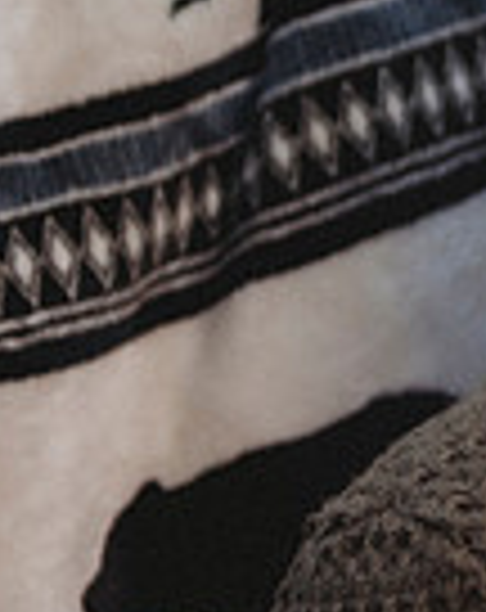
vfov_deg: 7.3
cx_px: 1282
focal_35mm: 265
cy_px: 236
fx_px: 4786
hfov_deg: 5.6
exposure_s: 1/320
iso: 100
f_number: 2.8
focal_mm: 66
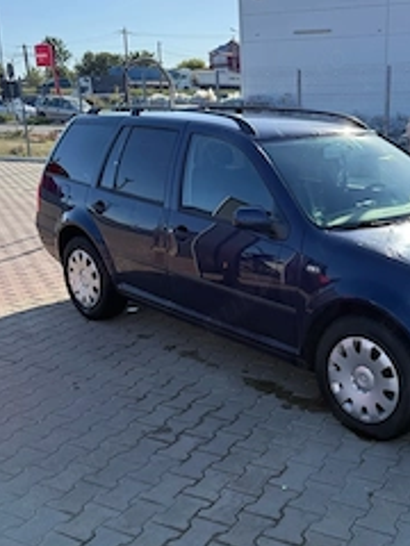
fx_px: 632
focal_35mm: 40
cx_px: 319
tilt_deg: -17.5
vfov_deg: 46.7
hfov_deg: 35.0
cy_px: 307
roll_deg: -0.2
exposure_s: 1/3021
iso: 100
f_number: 1.78
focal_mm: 6.76
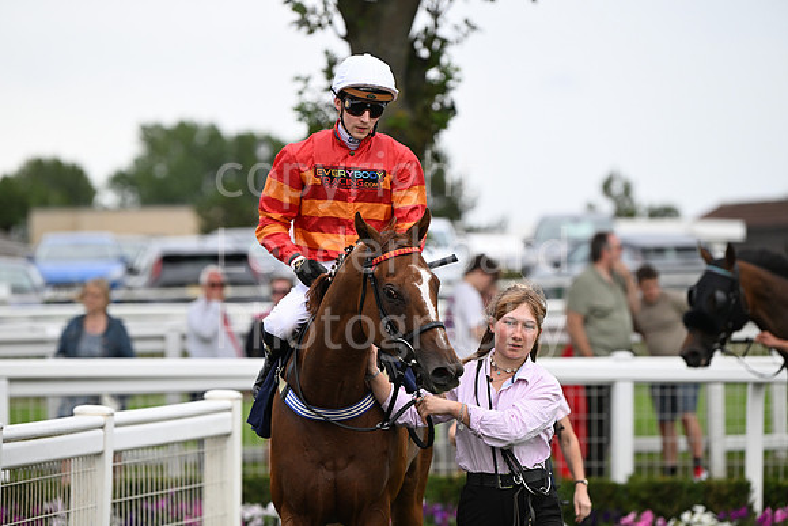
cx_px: 394
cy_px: 263
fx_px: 4379
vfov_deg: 6.9
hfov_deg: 10.3
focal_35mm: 200
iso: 1250
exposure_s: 1/3200
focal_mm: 200
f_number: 4
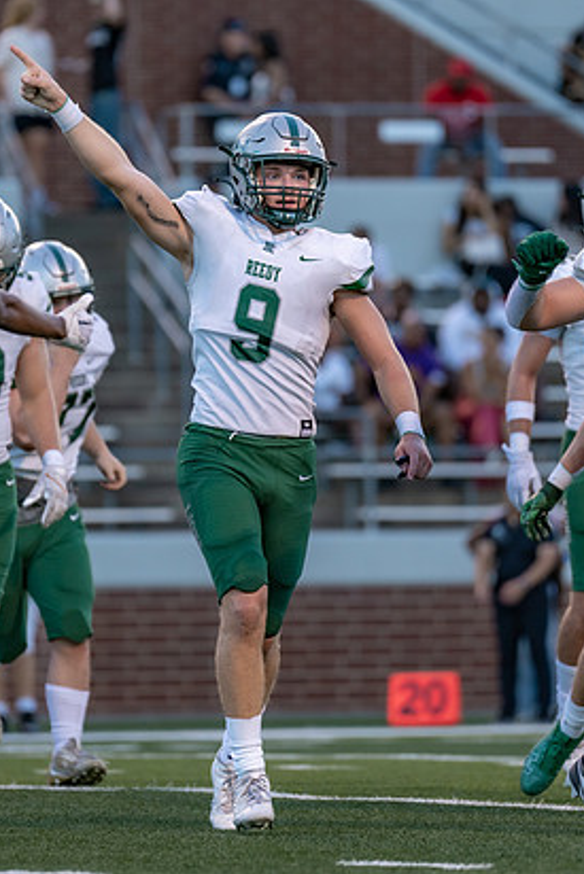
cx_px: 234
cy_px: 343
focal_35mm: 398
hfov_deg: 3.5
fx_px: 9676
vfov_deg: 5.2
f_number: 2.8
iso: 500
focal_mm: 200
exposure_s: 1/640
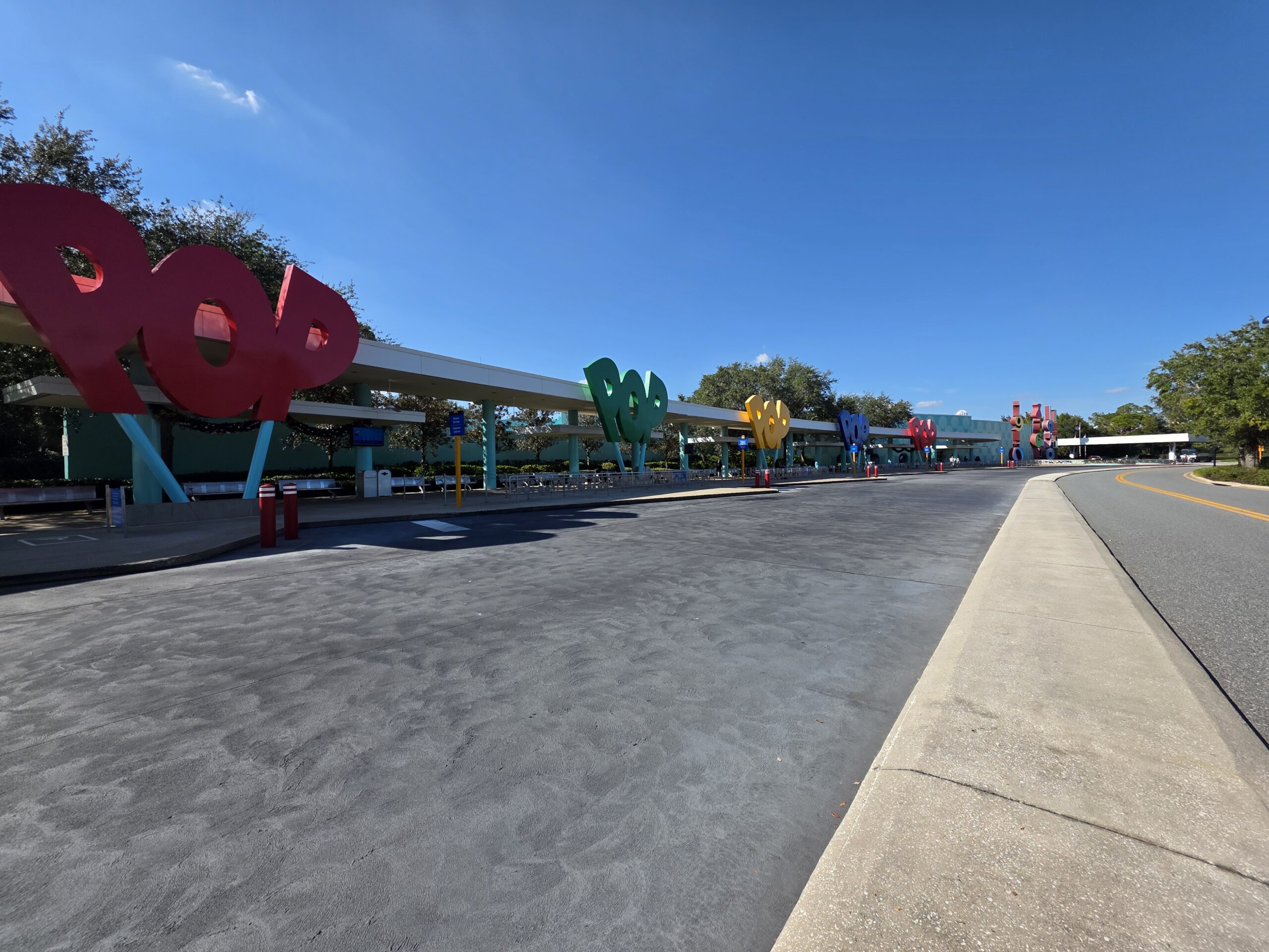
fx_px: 477
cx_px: 634
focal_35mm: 13
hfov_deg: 106.2
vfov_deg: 89.9
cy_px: 476
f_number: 1.9
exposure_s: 1/2145
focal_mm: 2.2
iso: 40
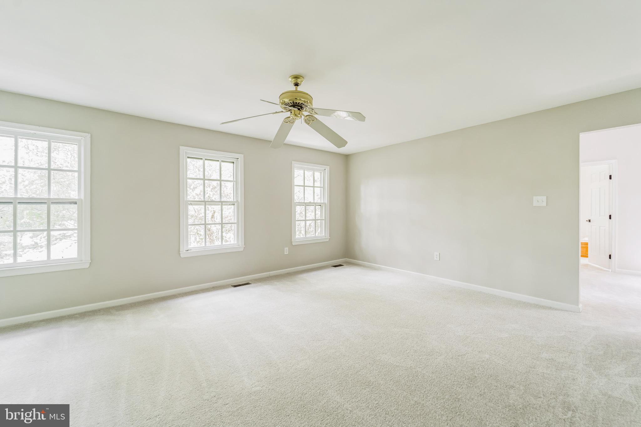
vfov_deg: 81.2
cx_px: 320
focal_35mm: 14
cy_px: 214
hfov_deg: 104.3
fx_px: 249
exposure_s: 1/25
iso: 800
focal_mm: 14
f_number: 5.6
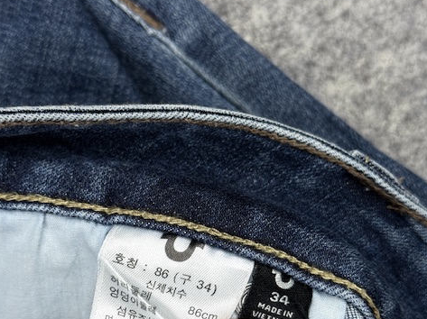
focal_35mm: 65
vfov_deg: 22.4
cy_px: 217
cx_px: 212
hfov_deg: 29.8
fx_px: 801
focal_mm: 6.76
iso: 64
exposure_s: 1/139
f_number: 1.78
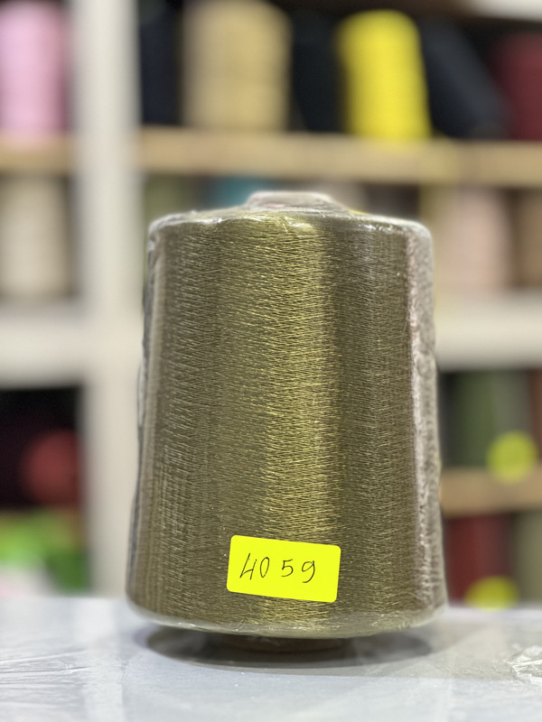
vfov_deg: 25.3
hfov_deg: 19.1
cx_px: 271
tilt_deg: +1.9
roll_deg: +0.5
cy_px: 361
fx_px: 1608
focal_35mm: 77
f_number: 2.8
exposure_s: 1/33
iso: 250
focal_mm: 9
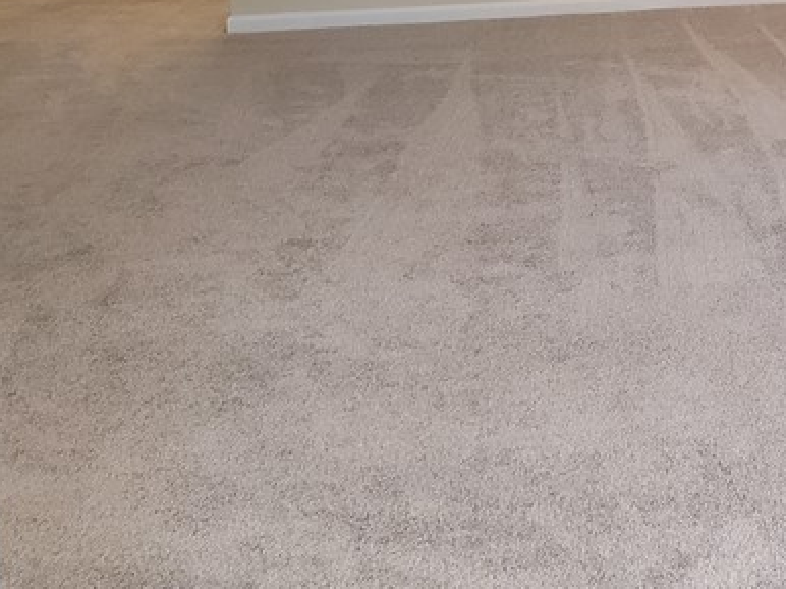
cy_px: -92
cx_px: 872
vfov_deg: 20.1
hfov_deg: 26.0
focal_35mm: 69
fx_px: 1566
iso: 250
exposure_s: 1/60
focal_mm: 4.3
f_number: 2.4
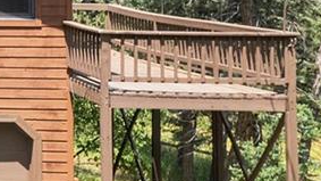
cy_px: 73
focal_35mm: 130
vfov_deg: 9.3
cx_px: -557
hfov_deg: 11.7
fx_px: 1106
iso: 120
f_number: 2.8
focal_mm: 8.38
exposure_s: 1/30
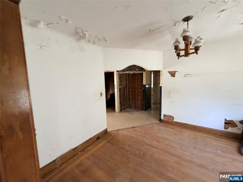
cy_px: 91
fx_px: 98
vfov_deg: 85.7
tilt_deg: -8.8
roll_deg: -0.1
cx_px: 122
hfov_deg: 102.1
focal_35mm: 14
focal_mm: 2.22
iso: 320
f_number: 2.2
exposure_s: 1/90
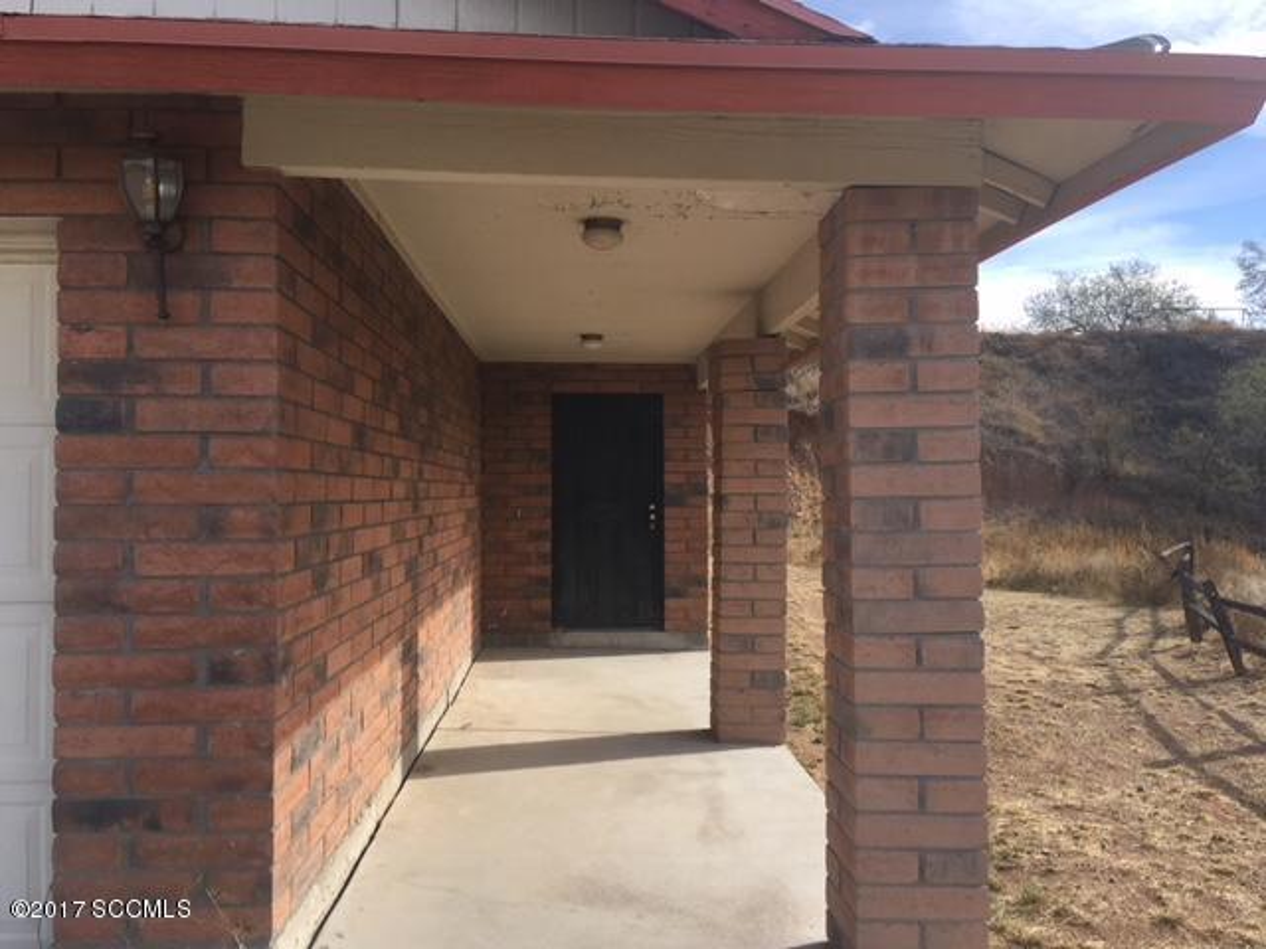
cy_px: 474
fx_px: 1061
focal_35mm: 29
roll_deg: -0.4
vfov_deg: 48.2
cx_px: 633
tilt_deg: +2.4
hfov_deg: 61.7
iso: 25
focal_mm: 4.15
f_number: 2.2
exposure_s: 1/777
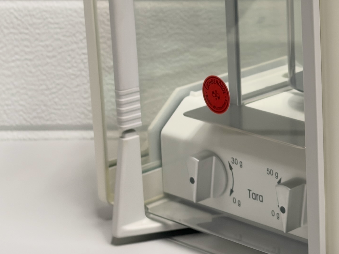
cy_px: 53
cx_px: 444
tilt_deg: -15.3
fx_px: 1440
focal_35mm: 147
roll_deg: +0.6
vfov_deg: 10.1
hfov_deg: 13.0
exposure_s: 1/50
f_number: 1.6
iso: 64
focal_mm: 5.96
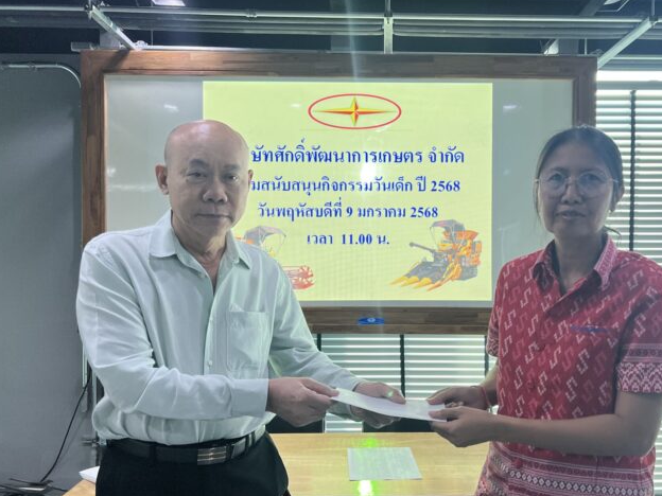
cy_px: 278
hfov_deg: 56.5
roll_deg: -0.8
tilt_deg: -2.1
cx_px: 384
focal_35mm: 32
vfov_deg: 44.1
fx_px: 612
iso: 125
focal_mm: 5.7
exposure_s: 1/100
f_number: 1.5
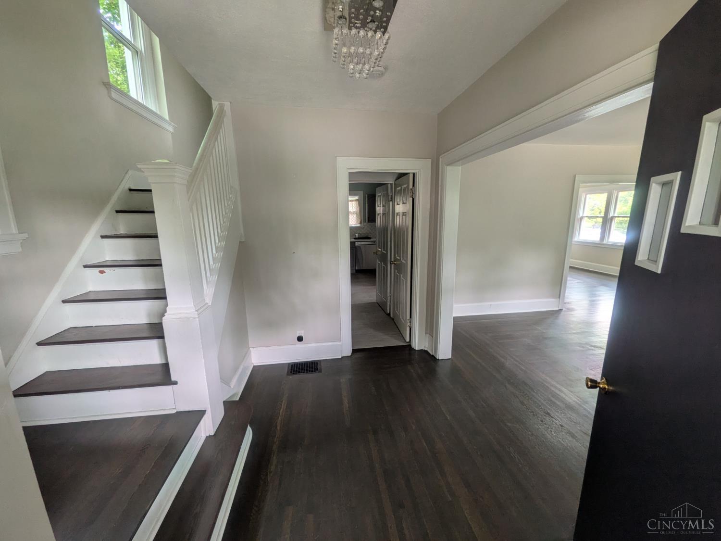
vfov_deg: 85.7
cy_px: 270
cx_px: 360
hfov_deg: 102.1
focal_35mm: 14
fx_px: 292
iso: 56
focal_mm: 1.85
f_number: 2.2
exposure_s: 1/27.6
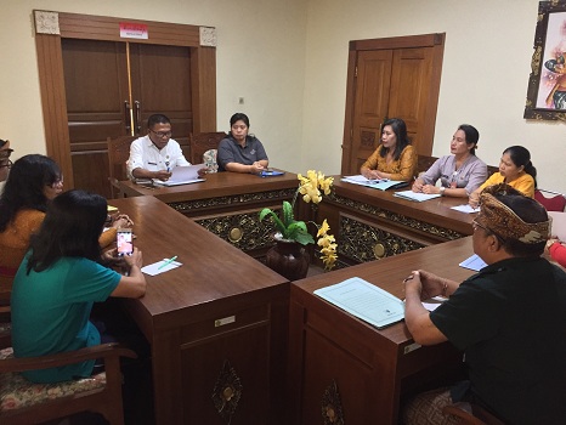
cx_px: 283
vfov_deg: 48.3
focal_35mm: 29
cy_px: 212
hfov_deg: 61.6
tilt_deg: -16.1
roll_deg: -1.0
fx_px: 474
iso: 250
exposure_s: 1/17
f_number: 2.2
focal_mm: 4.15
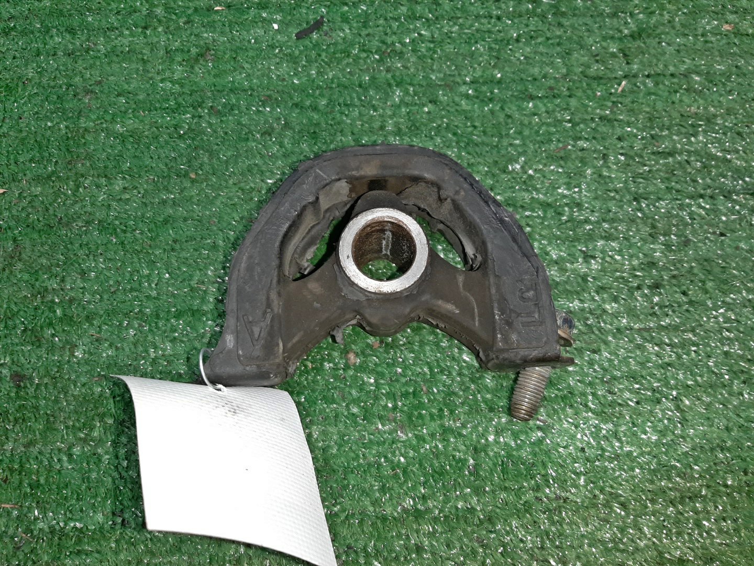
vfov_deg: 53.1
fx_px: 566
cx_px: 377
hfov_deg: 67.3
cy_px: 283
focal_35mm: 26
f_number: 1.7
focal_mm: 3.93
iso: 128
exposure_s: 1/50
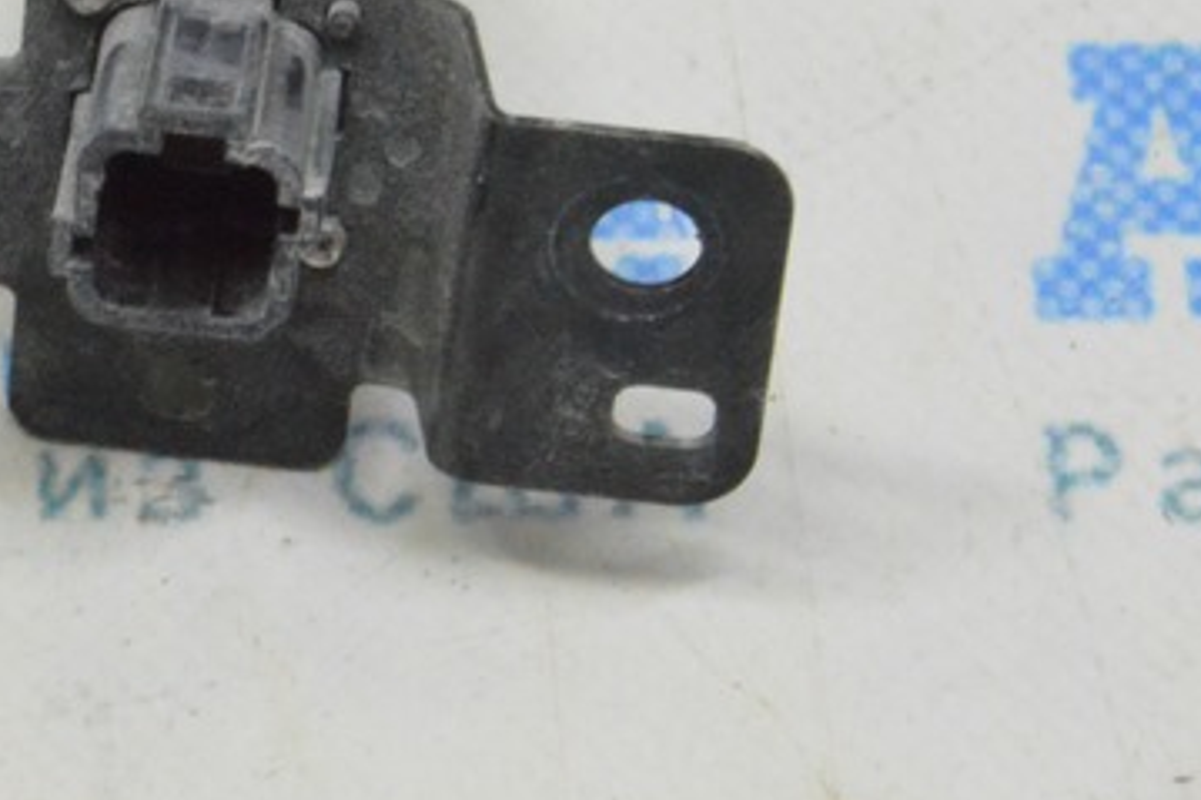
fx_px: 7850
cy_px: 156
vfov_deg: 5.8
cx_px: 130
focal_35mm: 235
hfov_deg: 8.7
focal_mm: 55
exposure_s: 1/20
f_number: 20
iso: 6400
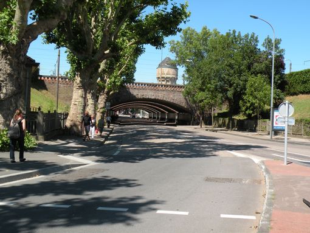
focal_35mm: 42
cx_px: 155
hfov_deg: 44.8
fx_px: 376
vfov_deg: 34.4
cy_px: 116
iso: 64
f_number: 5.6
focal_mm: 7.4
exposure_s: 1/204
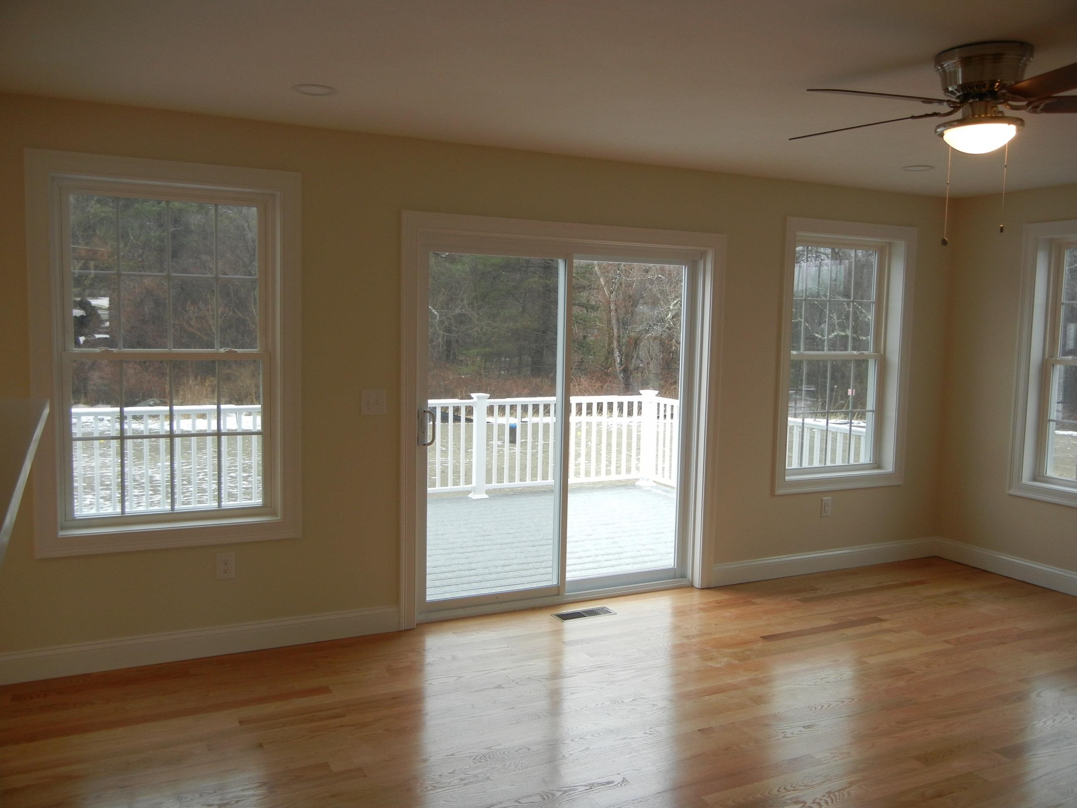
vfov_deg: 46.8
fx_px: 933
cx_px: 538
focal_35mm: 30
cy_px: 404
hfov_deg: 60.0
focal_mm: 5.4
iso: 160
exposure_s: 1/55.5
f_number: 3.5
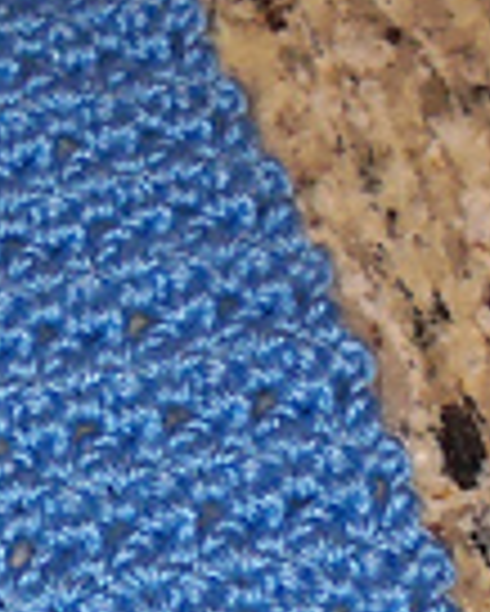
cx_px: -270
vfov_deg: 11.0
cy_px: 540
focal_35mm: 174
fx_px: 3151
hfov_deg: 8.7
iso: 200
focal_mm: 6.3
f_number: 3.5
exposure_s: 1/60
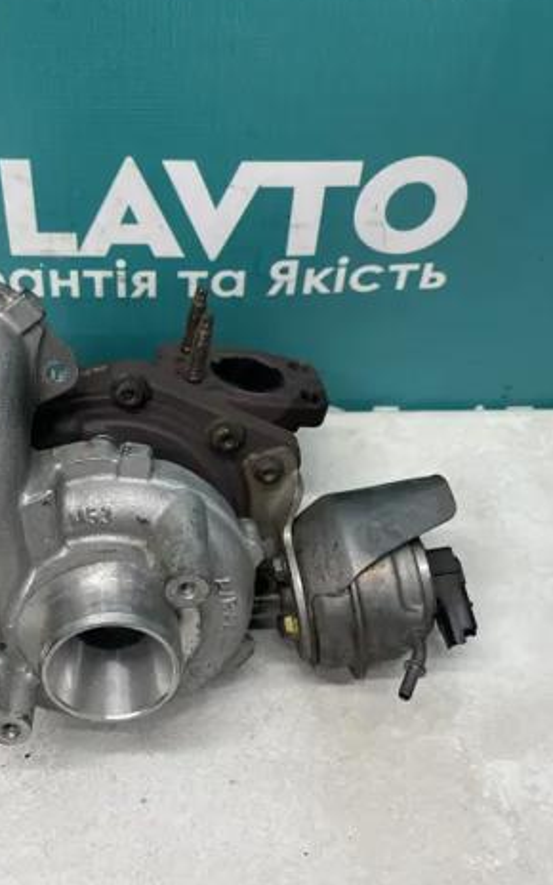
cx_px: 132
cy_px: 429
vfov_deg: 51.5
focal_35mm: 38
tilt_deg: -46.0
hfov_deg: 32.9
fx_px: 916
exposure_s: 1/100
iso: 100
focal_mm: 4.2
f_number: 1.6
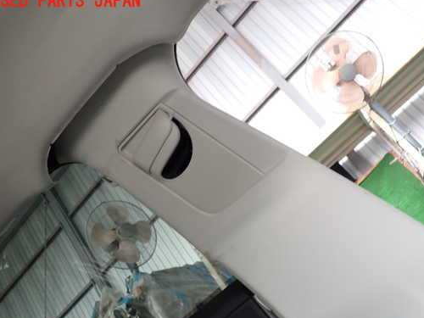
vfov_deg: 46.7
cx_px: 241
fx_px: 367
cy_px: 181
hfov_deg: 59.7
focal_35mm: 30
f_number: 2
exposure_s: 1/30
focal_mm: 4.5
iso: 200
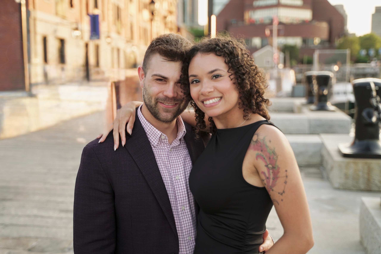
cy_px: 127
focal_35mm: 48
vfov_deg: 28.1
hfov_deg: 41.1
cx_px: 190
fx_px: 508
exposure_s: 1/640
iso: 320
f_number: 2.8
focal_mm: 48
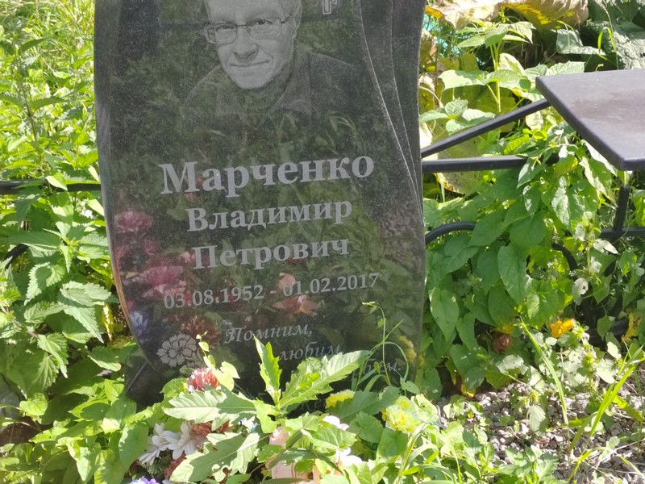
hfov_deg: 33.2
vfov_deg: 25.2
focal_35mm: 58
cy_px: 242
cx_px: 322
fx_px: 1081
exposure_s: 1/420
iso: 100
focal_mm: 5.52
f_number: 1.9
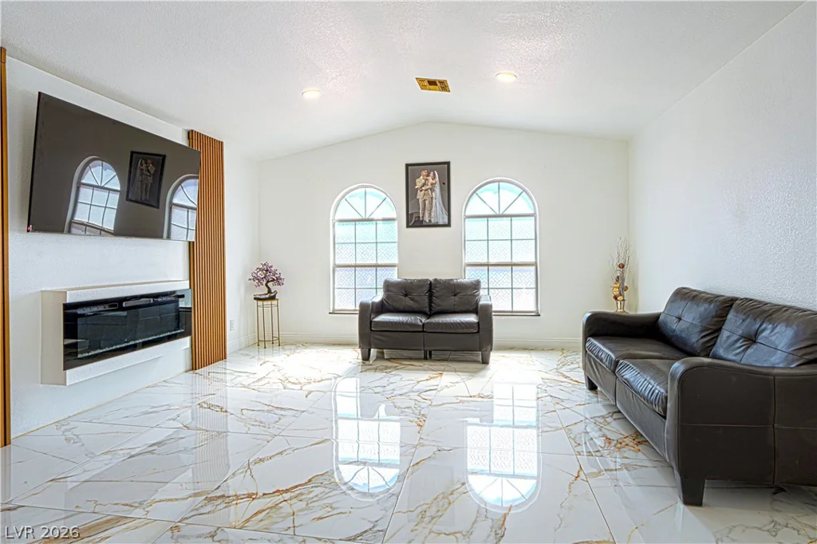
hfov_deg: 90.0
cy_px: 272
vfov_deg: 67.3
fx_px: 408
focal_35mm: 18
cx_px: 408
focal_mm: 12
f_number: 16
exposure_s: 1/10
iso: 80
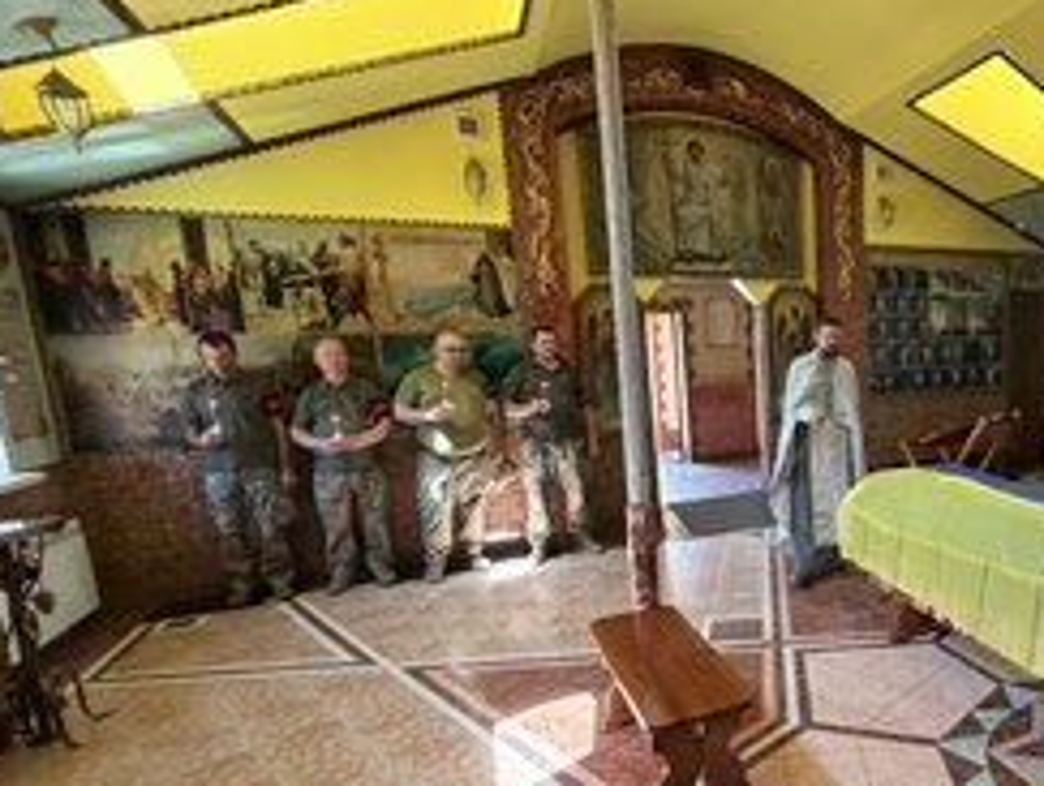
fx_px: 695
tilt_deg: -9.5
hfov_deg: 67.2
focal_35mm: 23
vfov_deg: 58.6
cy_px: 464
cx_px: 829
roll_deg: -0.7
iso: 320
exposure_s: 1/66
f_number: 2.2
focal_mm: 2.22
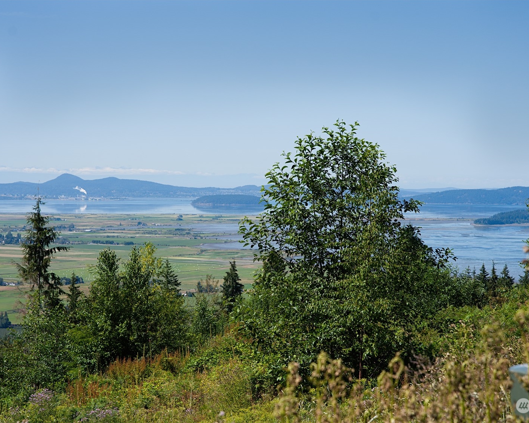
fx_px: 1237
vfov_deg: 19.4
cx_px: 272
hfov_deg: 24.1
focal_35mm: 79
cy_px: 211
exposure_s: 1/800
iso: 100
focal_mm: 70
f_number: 5.6
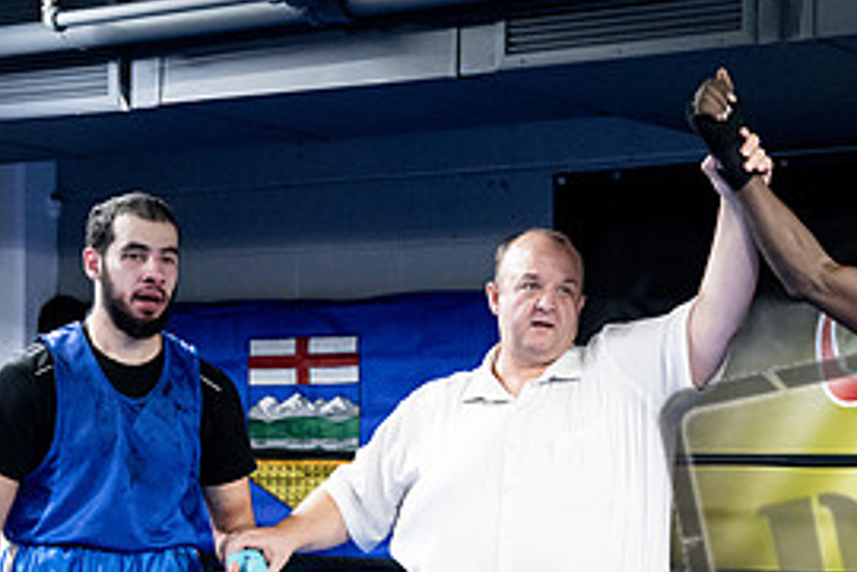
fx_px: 2404
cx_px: 667
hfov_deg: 20.0
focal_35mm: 101
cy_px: 443
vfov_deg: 13.5
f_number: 2.8
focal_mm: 47
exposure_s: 1/1000
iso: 10000
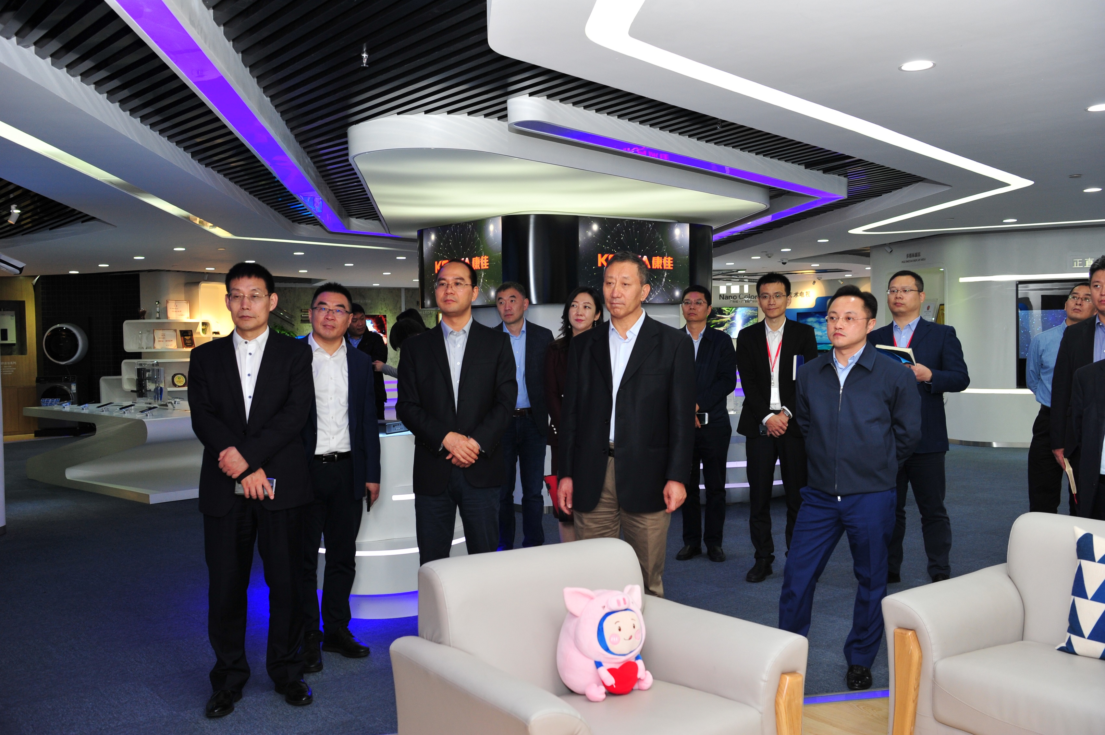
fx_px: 1074
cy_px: 368
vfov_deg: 37.8
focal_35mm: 35
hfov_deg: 54.5
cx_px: 552
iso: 1000
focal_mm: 35
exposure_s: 1/60
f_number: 5.6
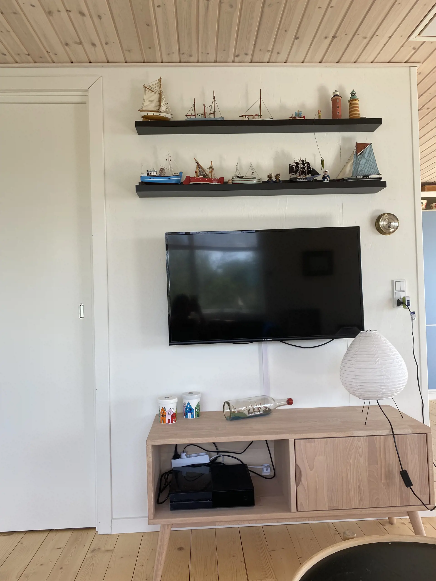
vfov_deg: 67.3
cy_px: 290
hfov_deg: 53.1
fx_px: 437
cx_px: 218
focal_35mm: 26
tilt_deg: +1.8
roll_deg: +2.4
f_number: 1.8
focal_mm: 4.25
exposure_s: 1/252
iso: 32
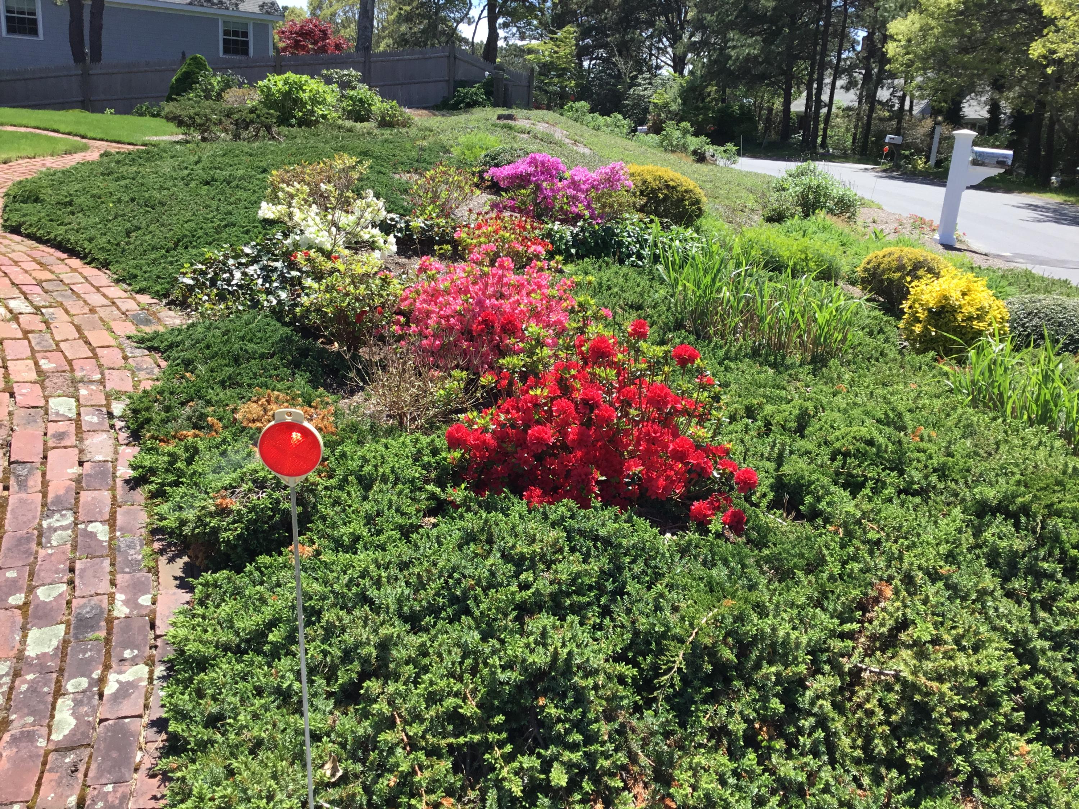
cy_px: 404
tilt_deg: -16.1
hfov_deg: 58.4
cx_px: 540
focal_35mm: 31
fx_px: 966
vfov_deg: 45.4
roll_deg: -2.4
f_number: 2.4
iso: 25
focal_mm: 3.3
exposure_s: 1/622
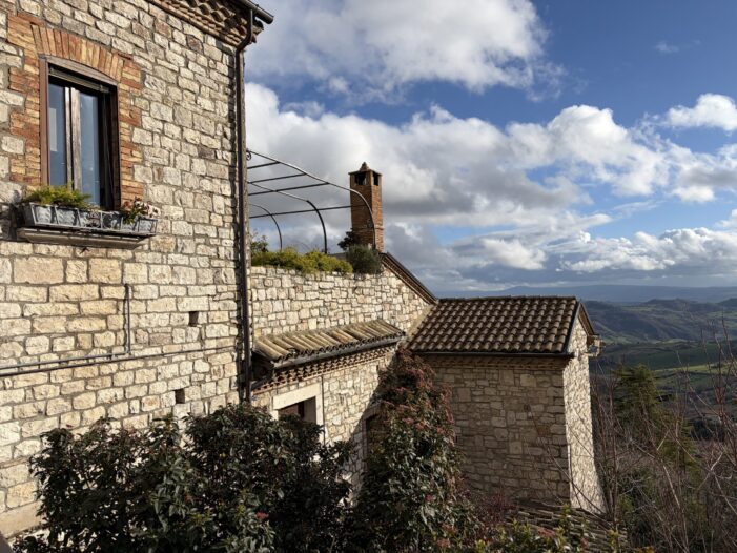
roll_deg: +2.3
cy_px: 276
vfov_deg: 53.1
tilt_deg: +2.7
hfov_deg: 67.3
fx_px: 554
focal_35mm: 26
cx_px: 368
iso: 50
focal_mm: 5.96
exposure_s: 1/6993
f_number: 1.6
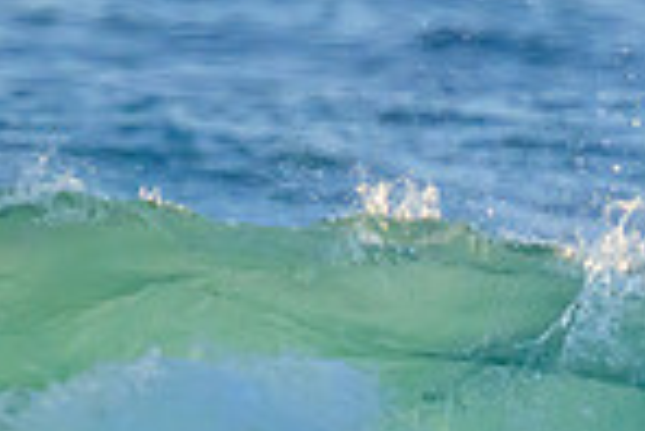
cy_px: 513
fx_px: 66947
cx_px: 1207
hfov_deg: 0.6
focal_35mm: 3733
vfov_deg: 0.4
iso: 2200
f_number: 11
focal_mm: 800
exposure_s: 1/1600
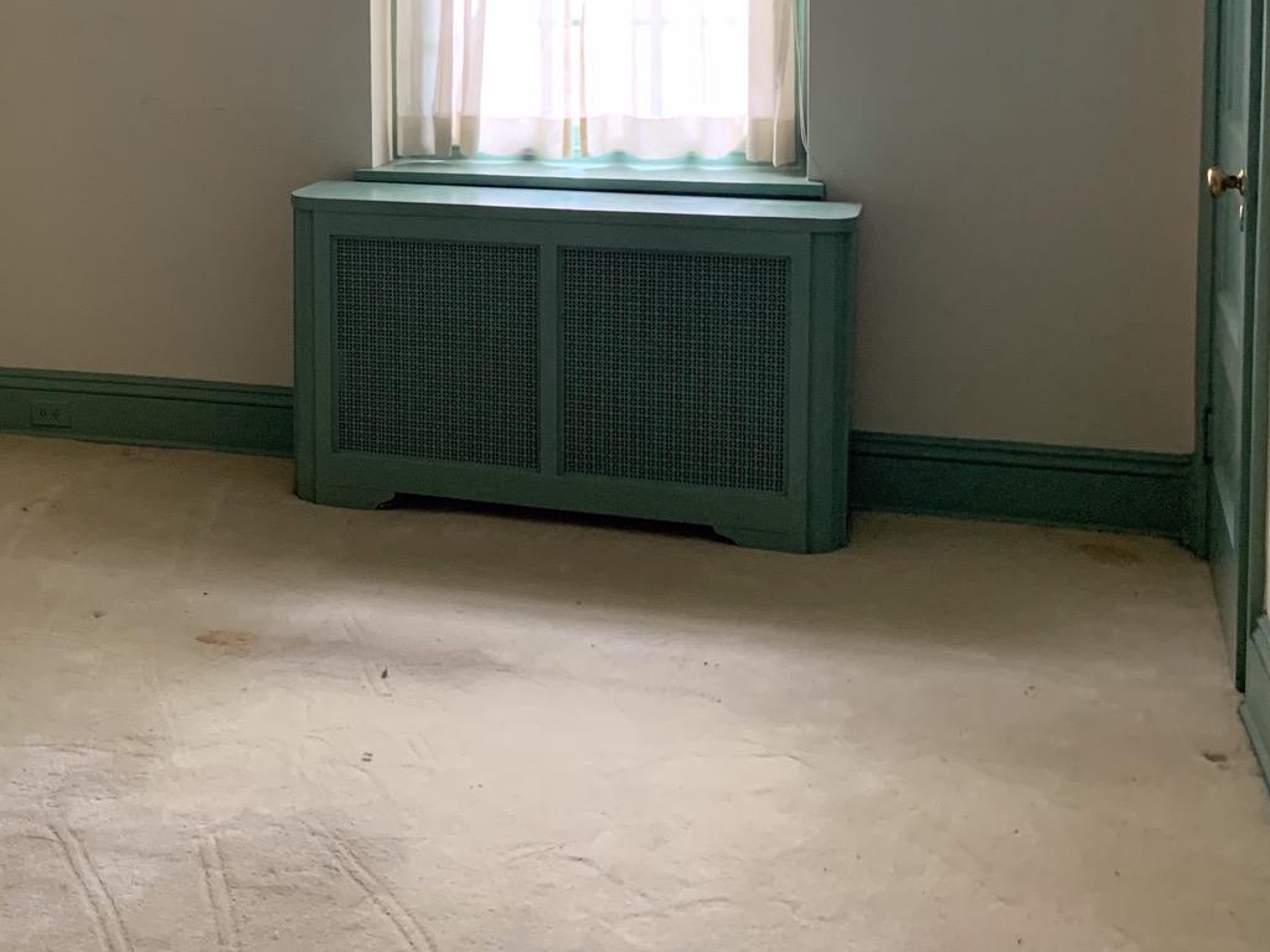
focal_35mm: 52
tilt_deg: -5.5
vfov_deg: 27.3
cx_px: 197
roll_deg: +1.5
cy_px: 144
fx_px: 1908
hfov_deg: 35.3
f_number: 1.8
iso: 400
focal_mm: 4.25
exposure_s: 1/41
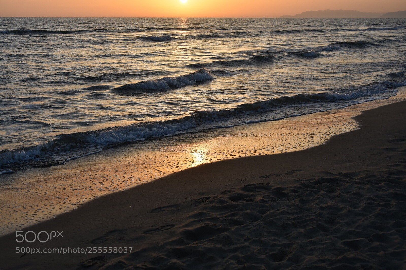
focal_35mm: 45
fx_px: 508
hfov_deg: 43.6
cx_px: 203
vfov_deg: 29.9
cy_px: 135
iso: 100
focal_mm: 30
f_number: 7.1
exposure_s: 1/250
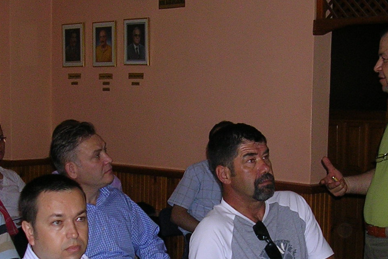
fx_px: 916
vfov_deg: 15.9
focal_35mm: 85
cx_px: 212
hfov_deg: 23.9
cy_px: 214
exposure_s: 1/60.1
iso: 88
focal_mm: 5.8
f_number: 2.8
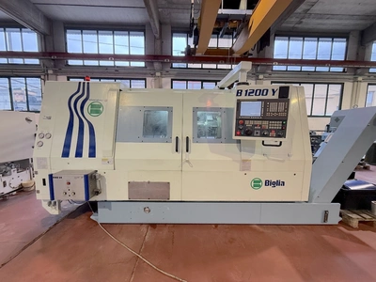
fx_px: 152
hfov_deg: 102.1
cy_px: 141
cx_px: 188
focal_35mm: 14
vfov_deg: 85.7
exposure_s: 1/100
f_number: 2.2
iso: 320
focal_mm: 2.22
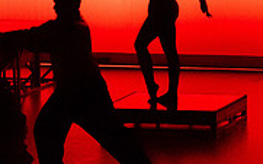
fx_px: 2486
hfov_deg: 6.1
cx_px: 93
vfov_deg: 3.8
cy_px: 46
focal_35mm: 347
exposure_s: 1/125
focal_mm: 70
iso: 6400
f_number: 2.8
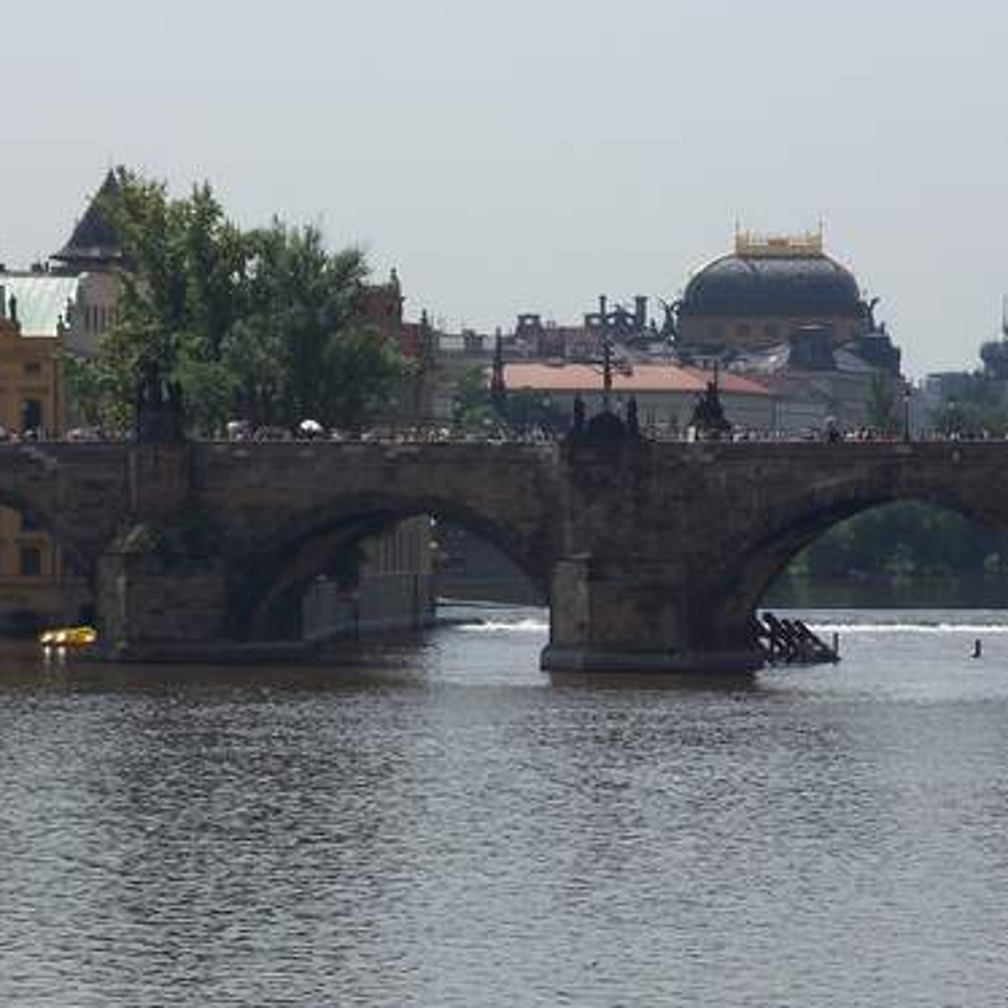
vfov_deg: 8.7
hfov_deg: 8.7
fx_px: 6622
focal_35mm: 201
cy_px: 531
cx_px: 509
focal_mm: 28
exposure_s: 1/500
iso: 64
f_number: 5.6
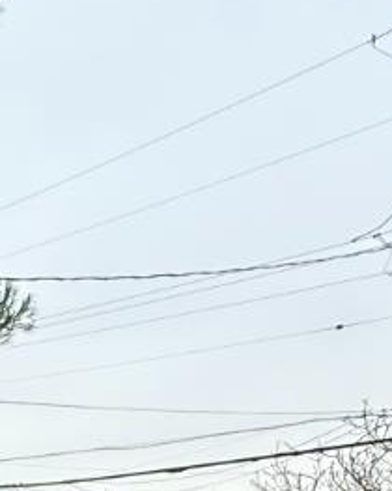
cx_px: -4
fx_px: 1132
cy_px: 723
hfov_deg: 19.1
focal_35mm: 78
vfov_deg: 21.0
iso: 50
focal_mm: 2.22
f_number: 2.2
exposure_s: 1/419
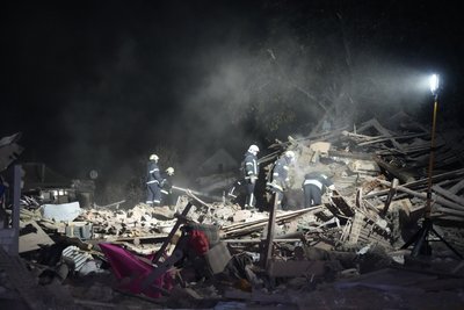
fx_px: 567
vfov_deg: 30.5
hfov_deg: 44.5
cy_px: 155
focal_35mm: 44
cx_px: 232
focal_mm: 44
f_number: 2.8
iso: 12800
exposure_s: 1/60
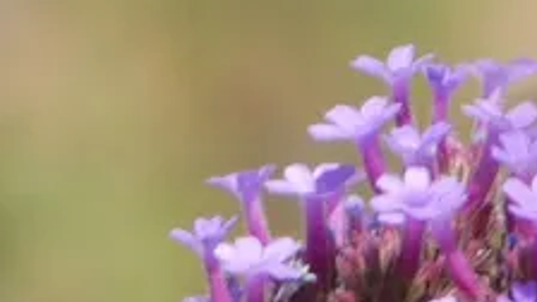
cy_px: 288
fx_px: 14139
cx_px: 681
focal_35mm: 993
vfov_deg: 1.2
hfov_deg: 2.2
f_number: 5.6
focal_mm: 57.2
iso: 80
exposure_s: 1/100
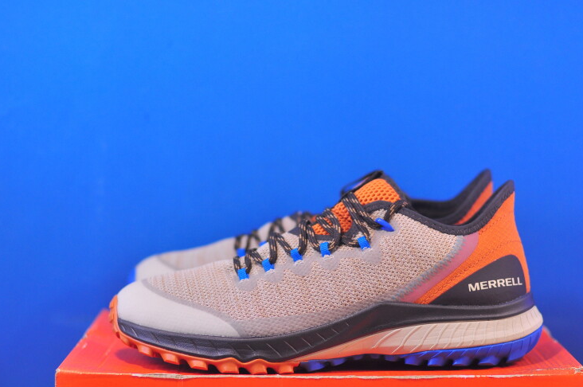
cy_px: 205
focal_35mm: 82
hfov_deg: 24.8
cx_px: 315
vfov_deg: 16.6
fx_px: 1326
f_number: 2.2
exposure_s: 1/320
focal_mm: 50
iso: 250
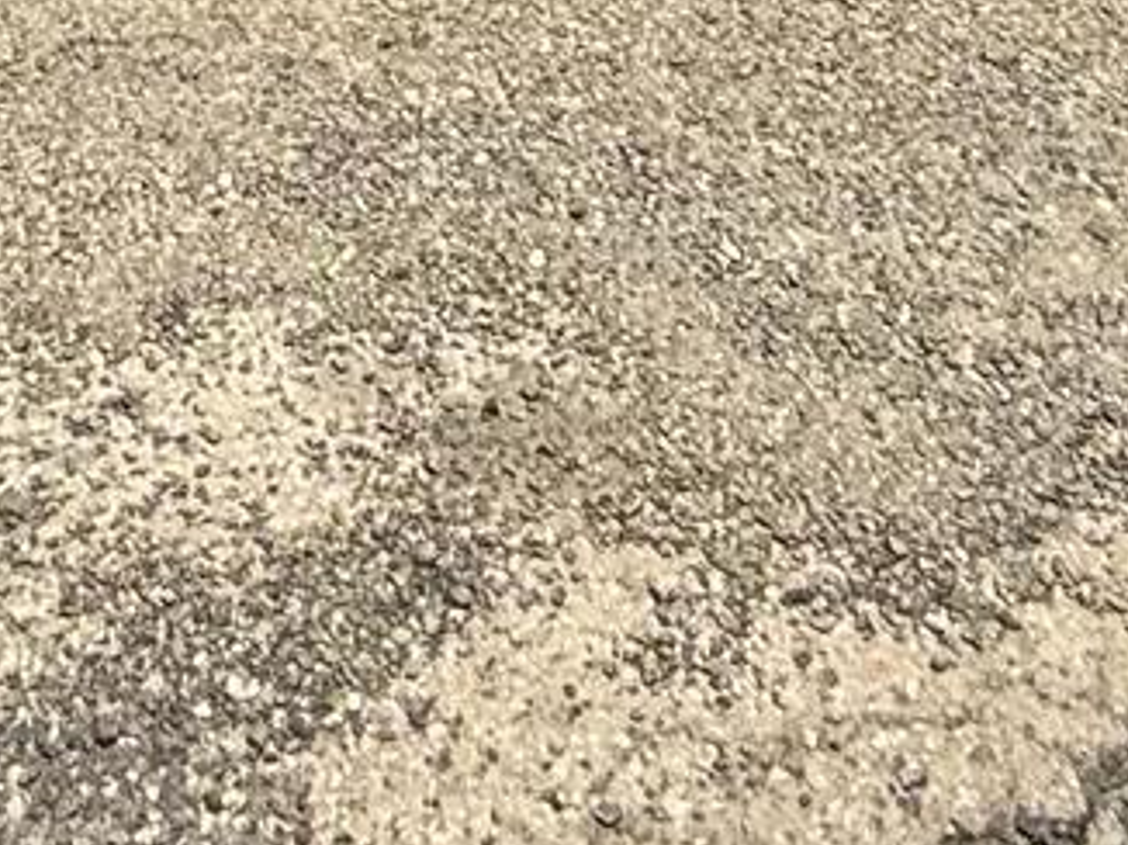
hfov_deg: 22.0
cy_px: -1635
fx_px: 2865
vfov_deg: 11.2
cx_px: 256
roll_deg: +1.0
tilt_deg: +2.7
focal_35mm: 88
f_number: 2.2
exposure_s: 1/1656
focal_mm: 2.22
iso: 50
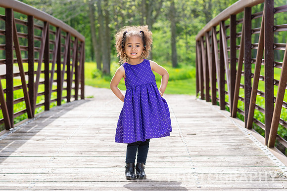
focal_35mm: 89
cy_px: 96
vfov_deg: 15.4
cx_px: 144
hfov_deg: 22.9
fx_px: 709
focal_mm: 85
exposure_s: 1/200
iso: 100
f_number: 5
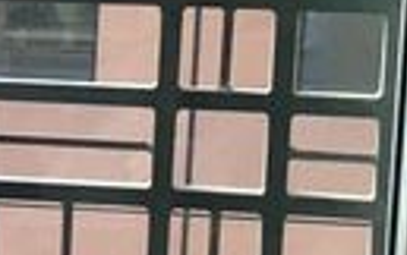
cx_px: -937
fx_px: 2643
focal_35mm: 238
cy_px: 126
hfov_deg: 7.4
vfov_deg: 5.5
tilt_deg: -9.7
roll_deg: +0.2
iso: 32
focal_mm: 4.15
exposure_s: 1/33
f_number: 2.2
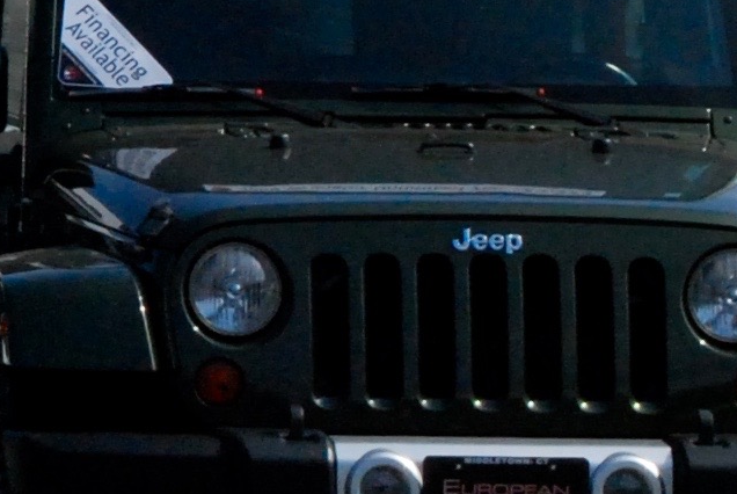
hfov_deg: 4.0
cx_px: -1291
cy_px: -334
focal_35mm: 502
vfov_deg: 2.7
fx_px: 10292
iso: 800
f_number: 13
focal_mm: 55
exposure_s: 1/640
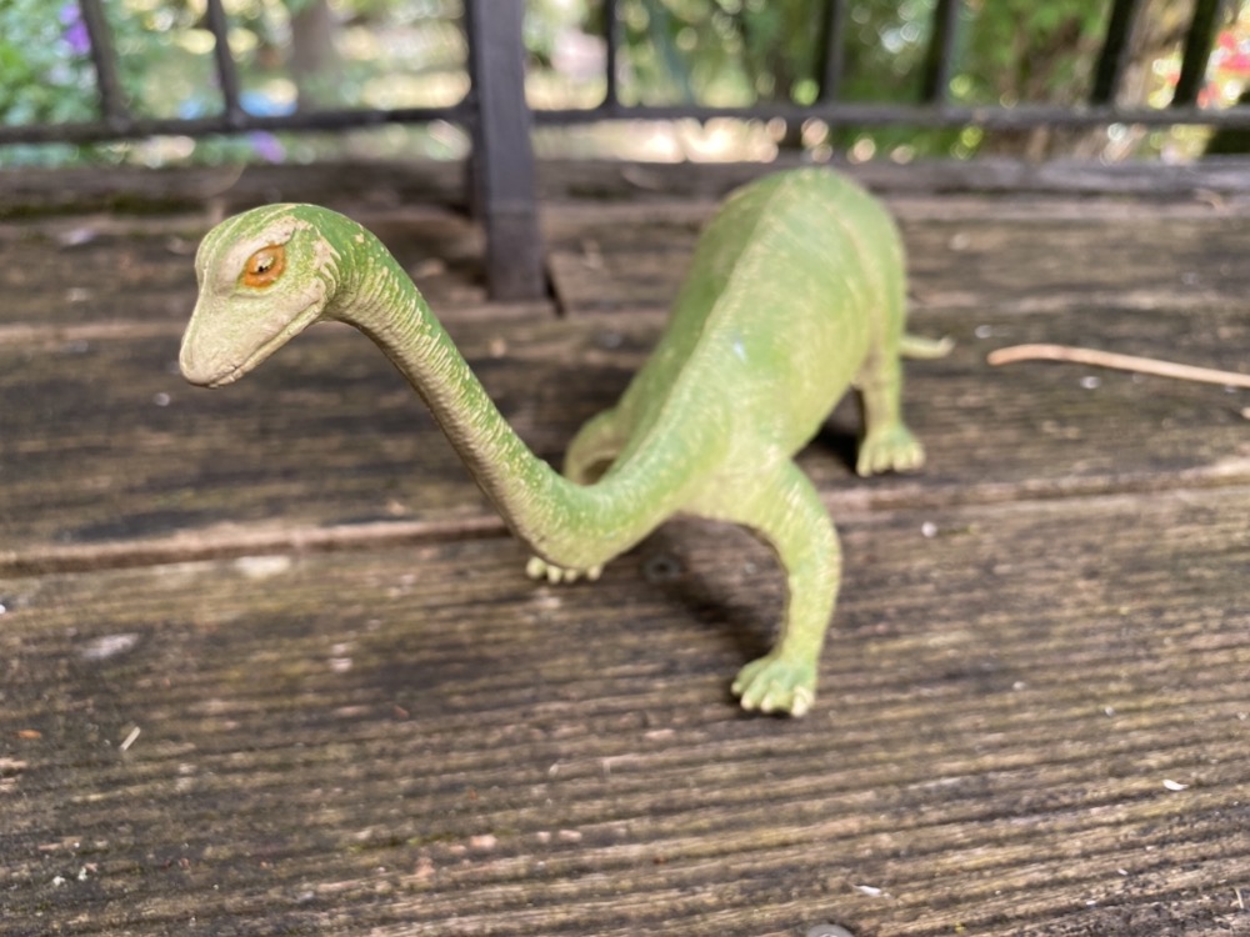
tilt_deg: -29.8
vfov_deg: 54.9
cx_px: 625
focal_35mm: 25
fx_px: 903
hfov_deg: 69.4
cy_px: 468
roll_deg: -0.9
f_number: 1.8
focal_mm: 4.25
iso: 40
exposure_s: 1/122
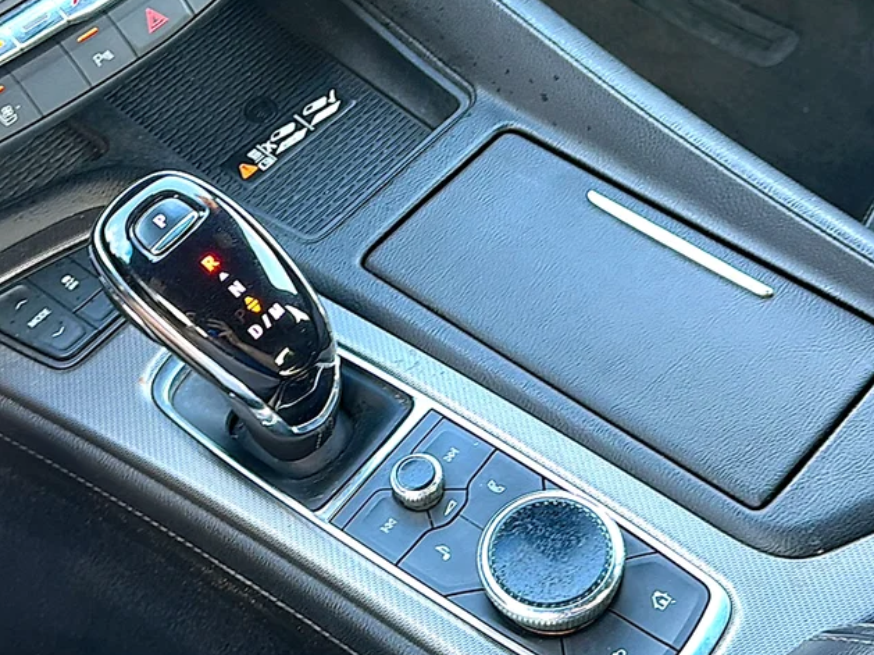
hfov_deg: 38.9
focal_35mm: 49
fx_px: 1236
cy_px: 350
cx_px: 485
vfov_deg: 29.6
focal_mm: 6.86
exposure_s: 1/52
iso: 50
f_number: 1.78
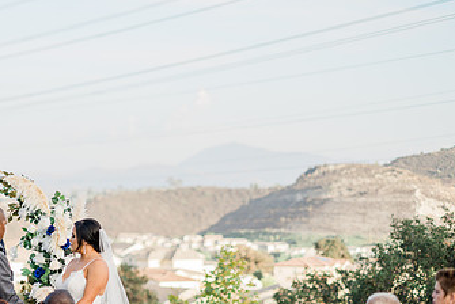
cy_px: 237
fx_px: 1859
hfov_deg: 13.8
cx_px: 65
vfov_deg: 9.3
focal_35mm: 147
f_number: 2.2
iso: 160
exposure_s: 1/640
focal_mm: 85
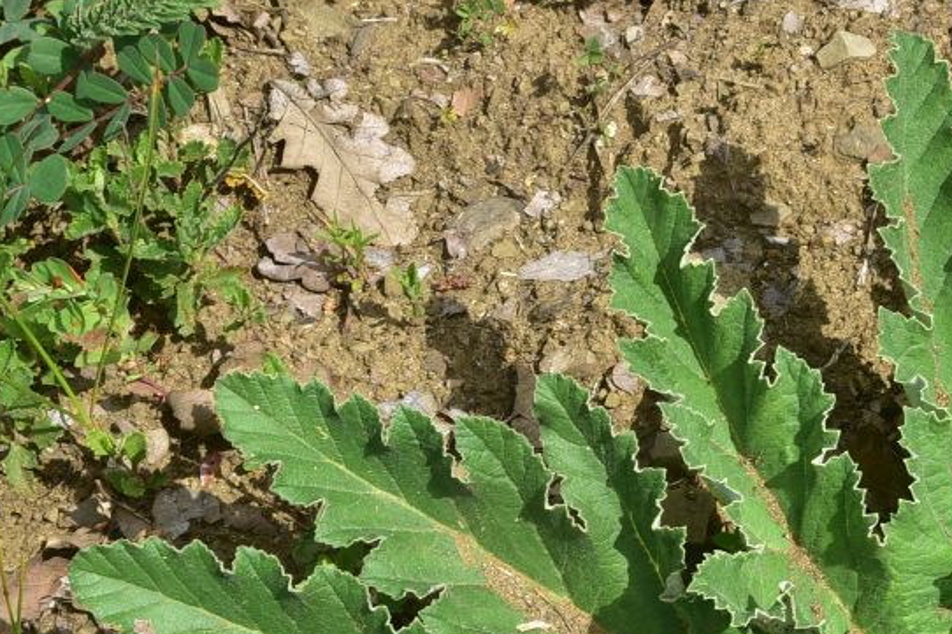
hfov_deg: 16.8
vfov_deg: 11.3
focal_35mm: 120
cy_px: 607
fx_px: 3172
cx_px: 868
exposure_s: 1/125
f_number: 20
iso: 250
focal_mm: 50
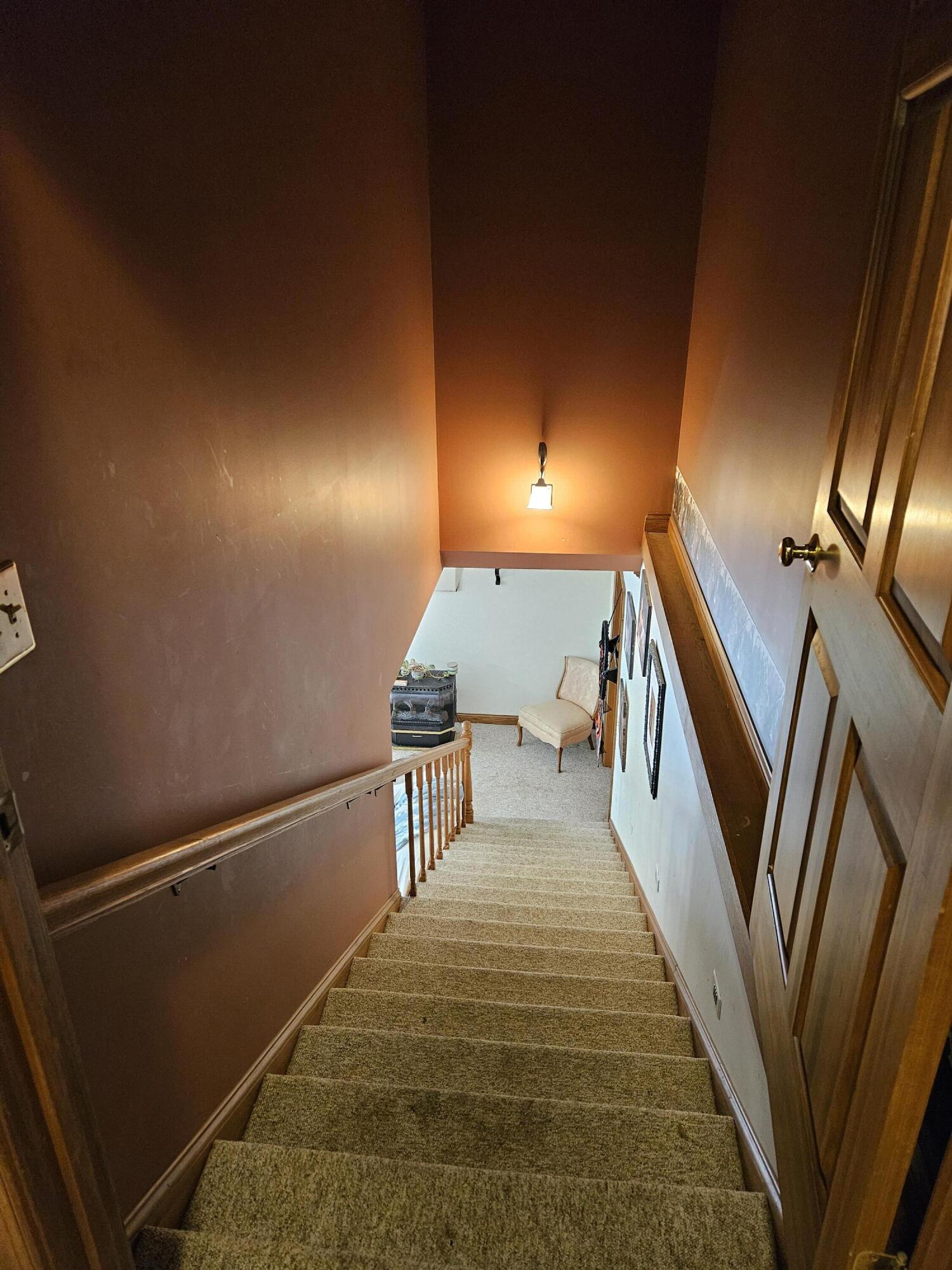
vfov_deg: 73.9
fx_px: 843
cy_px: 635
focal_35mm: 23
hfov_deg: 58.9
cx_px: 476
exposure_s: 1/60
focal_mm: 5.4
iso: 640
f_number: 1.8
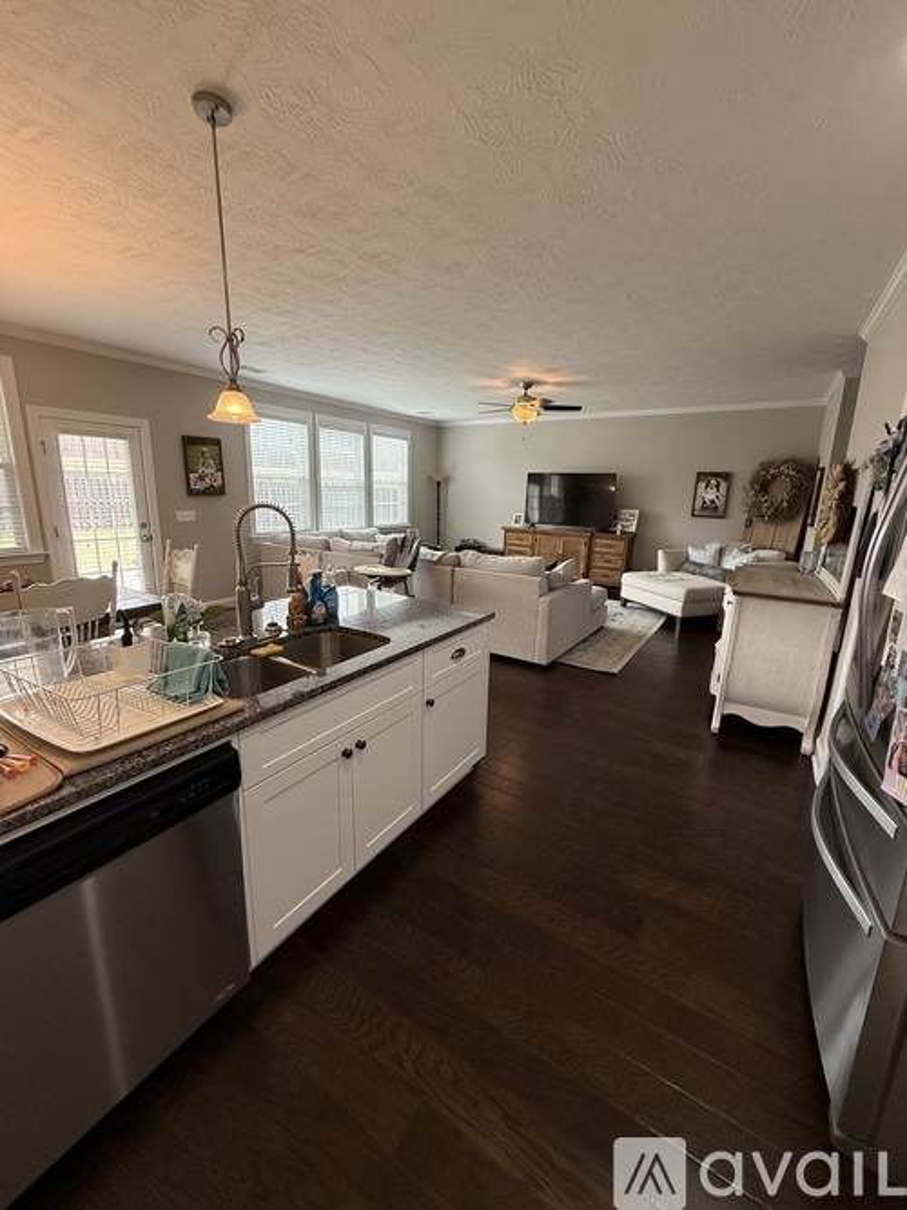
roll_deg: -1.8
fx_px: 489
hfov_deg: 85.7
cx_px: 454
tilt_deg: -13.5
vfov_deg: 102.1
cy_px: 605
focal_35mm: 14
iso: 200
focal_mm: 2.22
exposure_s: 1/120
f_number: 2.2
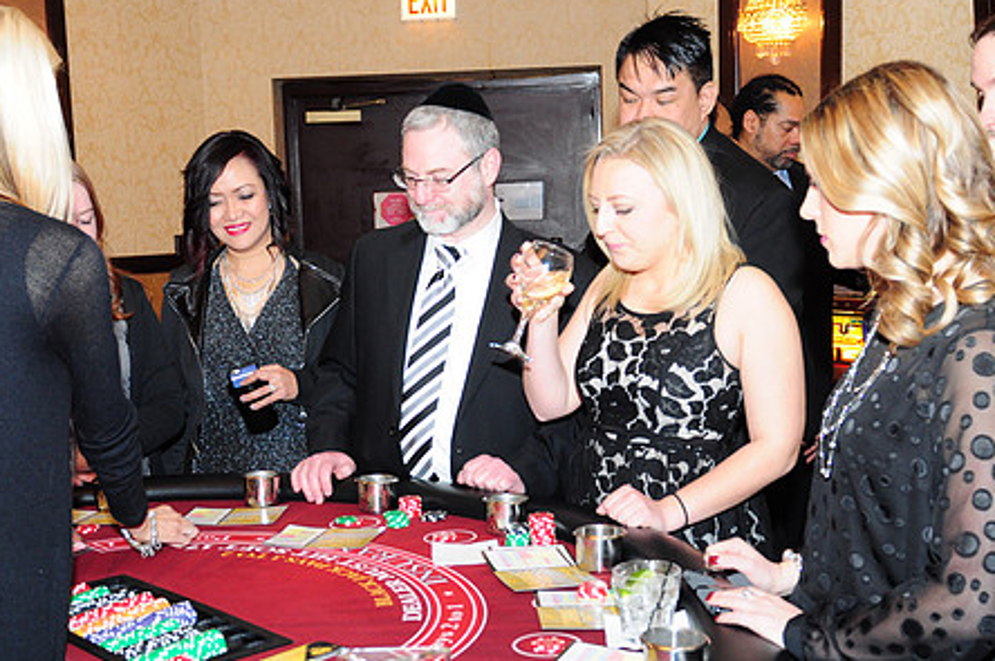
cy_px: 402
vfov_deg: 28.5
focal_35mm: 47
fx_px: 1298
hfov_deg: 41.9
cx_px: 468
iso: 800
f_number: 4
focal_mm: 24
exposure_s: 1/60
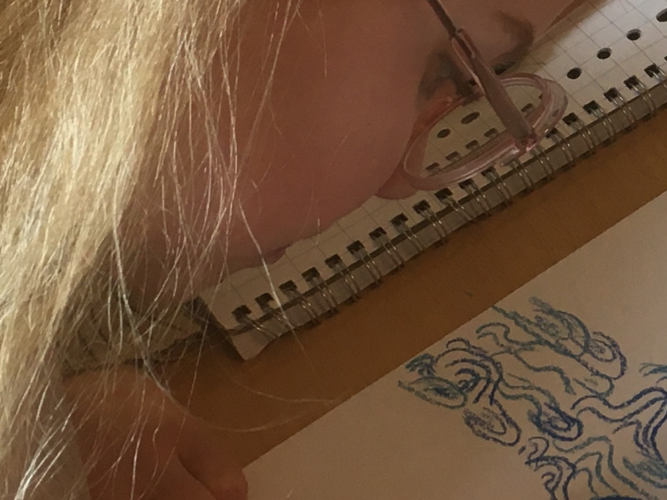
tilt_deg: -49.3
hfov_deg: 16.0
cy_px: 161
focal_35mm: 118
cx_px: 804
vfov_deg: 12.5
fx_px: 2273
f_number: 2.2
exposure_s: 1/33
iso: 25
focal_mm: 4.15
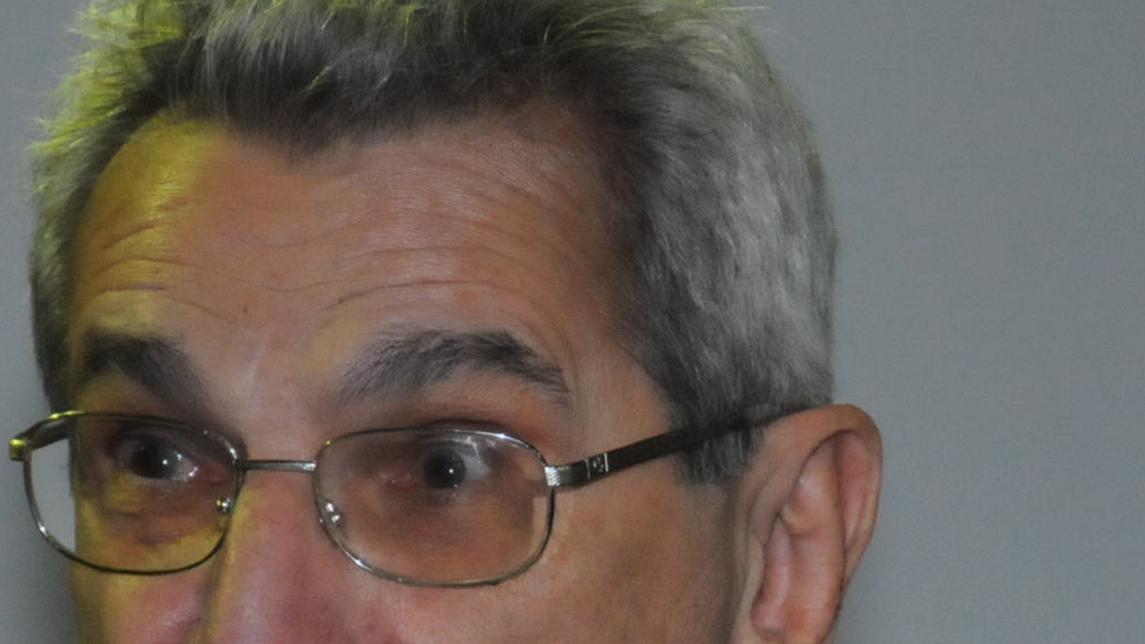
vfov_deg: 1.8
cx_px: 659
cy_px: 618
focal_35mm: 660
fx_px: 20040
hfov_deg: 3.3
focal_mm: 200
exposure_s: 1/40
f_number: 5.6
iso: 3200
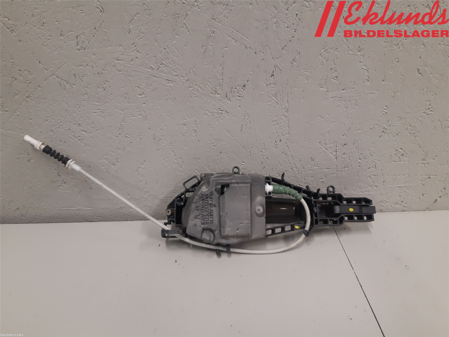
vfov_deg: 53.1
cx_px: 224
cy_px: 168
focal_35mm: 26
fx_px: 337
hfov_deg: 67.3
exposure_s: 1/50
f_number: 1.7
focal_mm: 3.93
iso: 125
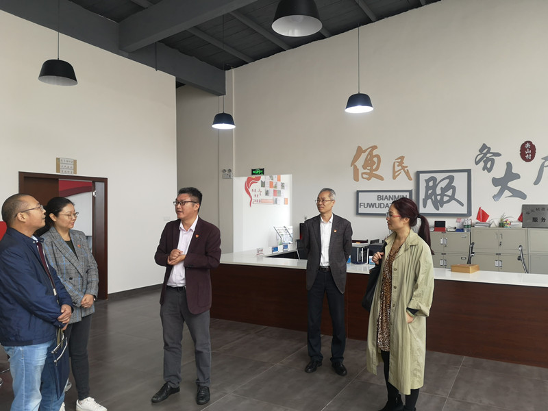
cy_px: 206
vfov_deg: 51.4
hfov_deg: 65.3
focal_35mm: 27
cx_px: 274
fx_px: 427
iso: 64
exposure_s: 1/50
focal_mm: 3.95
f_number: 1.8
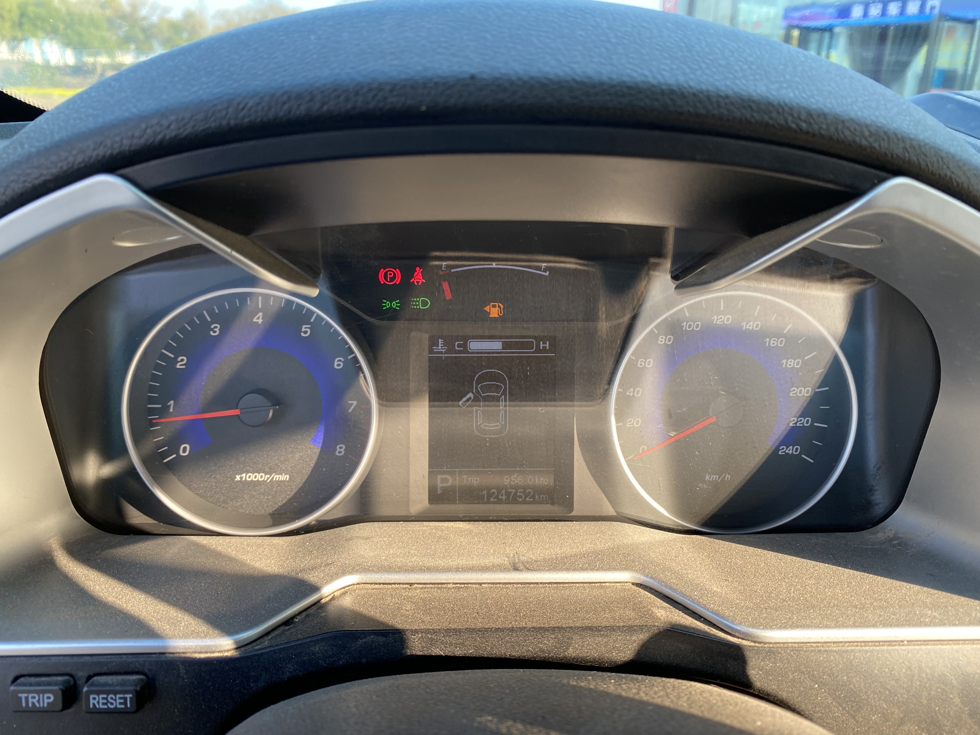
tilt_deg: -19.0
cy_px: 368
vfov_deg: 53.1
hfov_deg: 67.3
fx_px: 736
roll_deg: -1.5
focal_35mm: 26
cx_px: 490
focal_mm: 4.25
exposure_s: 1/121
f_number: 1.8
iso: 40
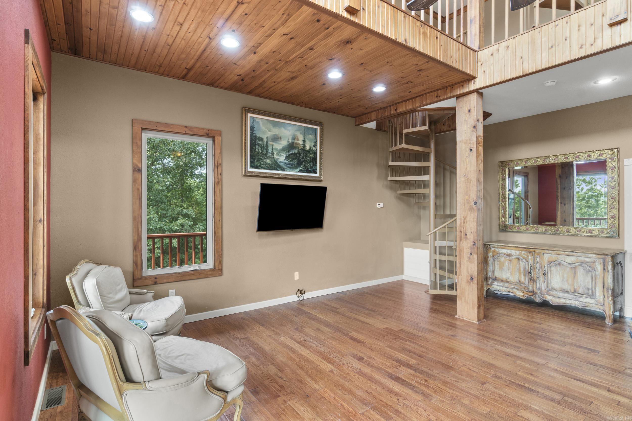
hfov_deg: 90.0
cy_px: 210
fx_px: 316
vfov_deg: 67.4
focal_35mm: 18
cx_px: 316
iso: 250
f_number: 9
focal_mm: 12
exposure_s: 1/2
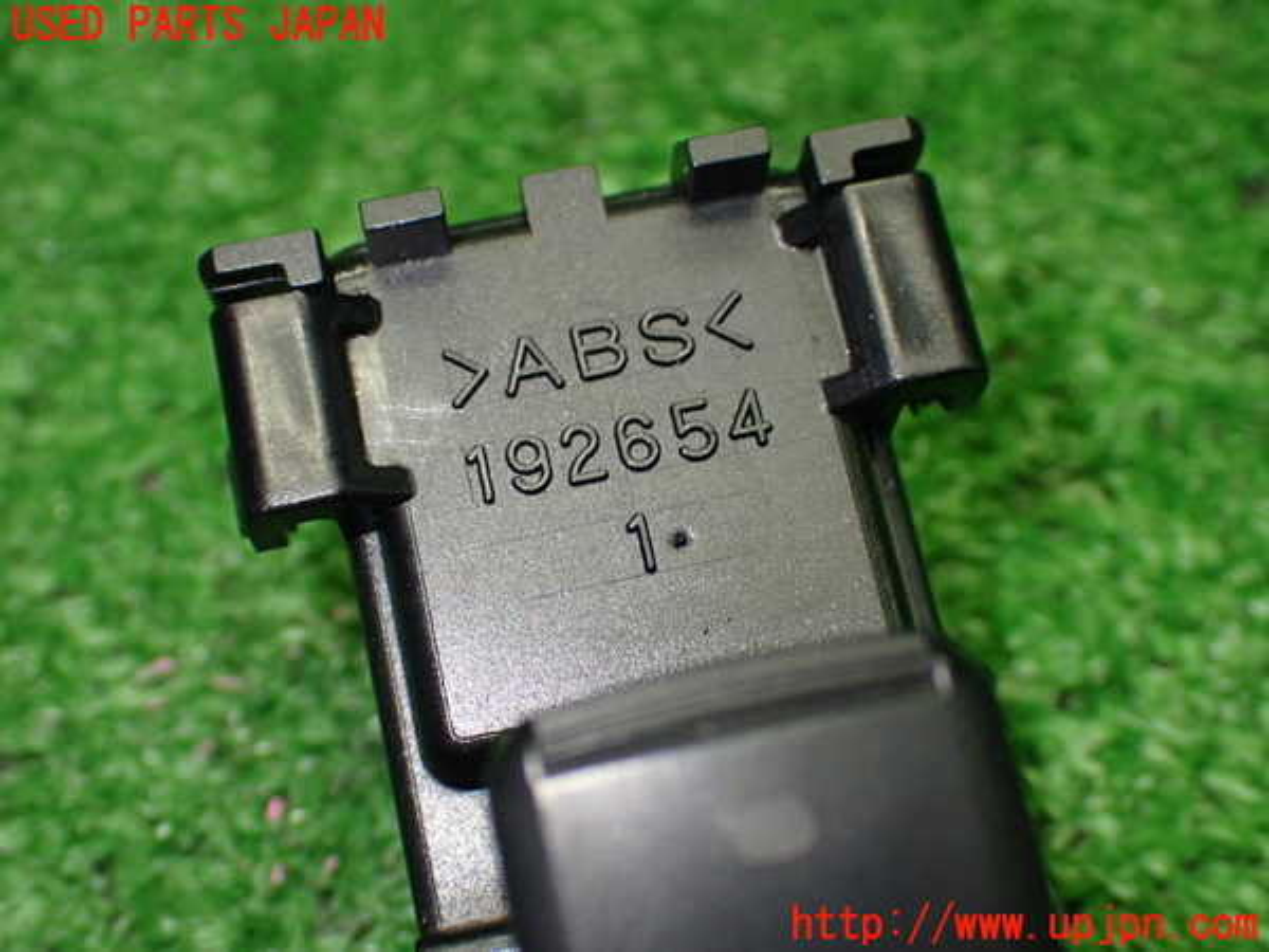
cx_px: 634
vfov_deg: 29.1
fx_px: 1833
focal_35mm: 50
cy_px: 476
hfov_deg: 38.2
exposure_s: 1/160
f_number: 3.2
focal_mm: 9.01
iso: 800
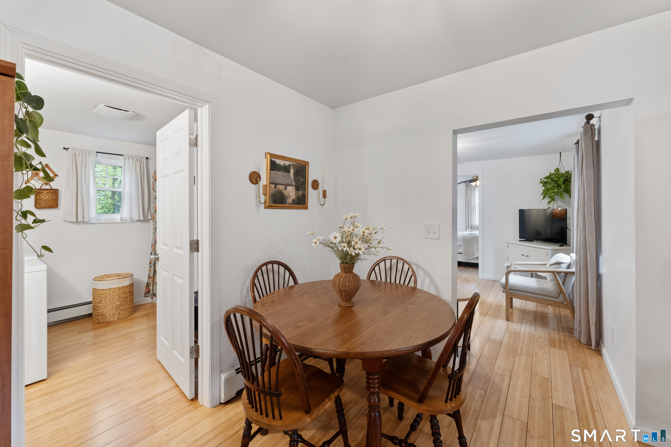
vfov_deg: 81.2
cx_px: 336
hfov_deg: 104.3
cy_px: 224
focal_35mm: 14
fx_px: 261
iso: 800
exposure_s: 1/4
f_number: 8
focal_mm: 14
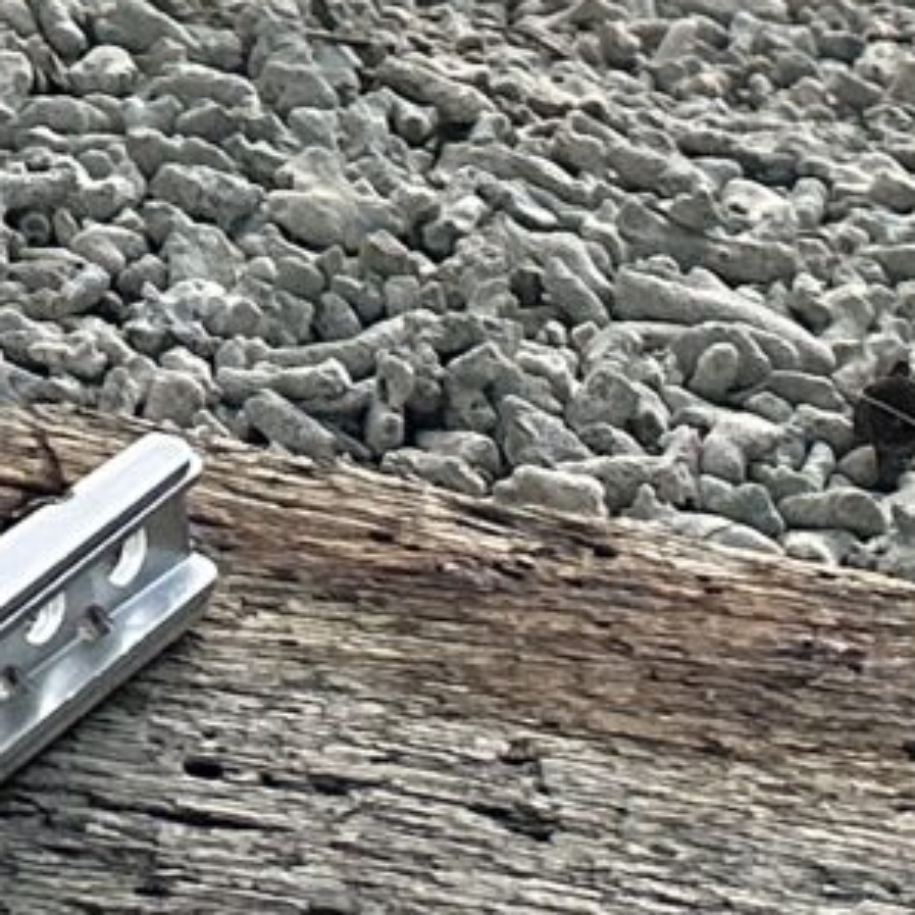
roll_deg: +1.3
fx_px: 5772
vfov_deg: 8.3
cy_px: -1325
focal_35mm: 193
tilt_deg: -17.1
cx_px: -1206
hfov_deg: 8.4
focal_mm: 6.86
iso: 200
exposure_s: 1/121
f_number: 1.78
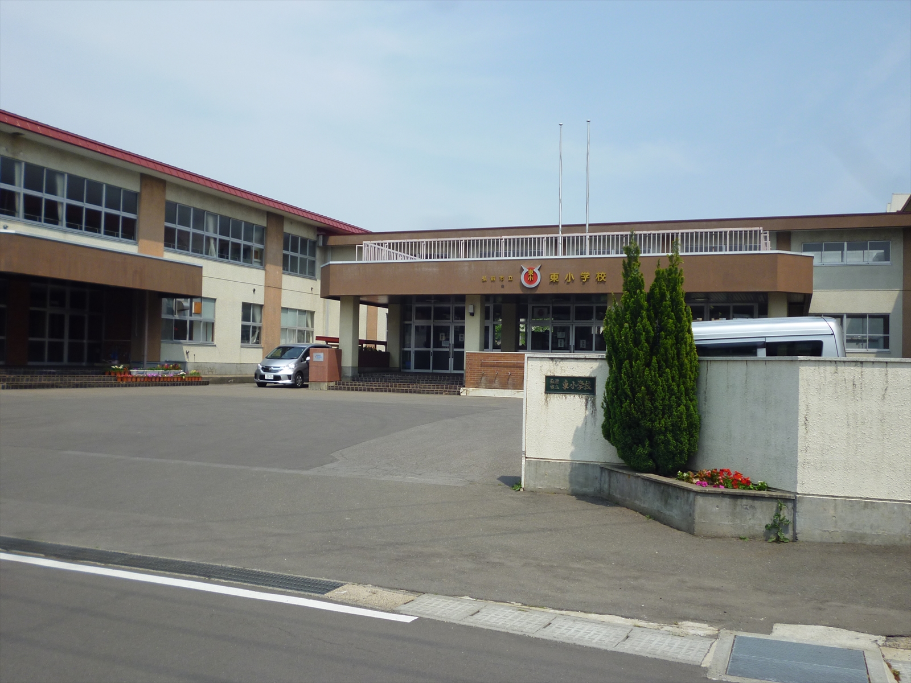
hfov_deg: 56.8
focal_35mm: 32
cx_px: 456
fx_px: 842
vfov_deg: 44.2
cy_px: 342
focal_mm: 5.7
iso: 100
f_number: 10
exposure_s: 1/160
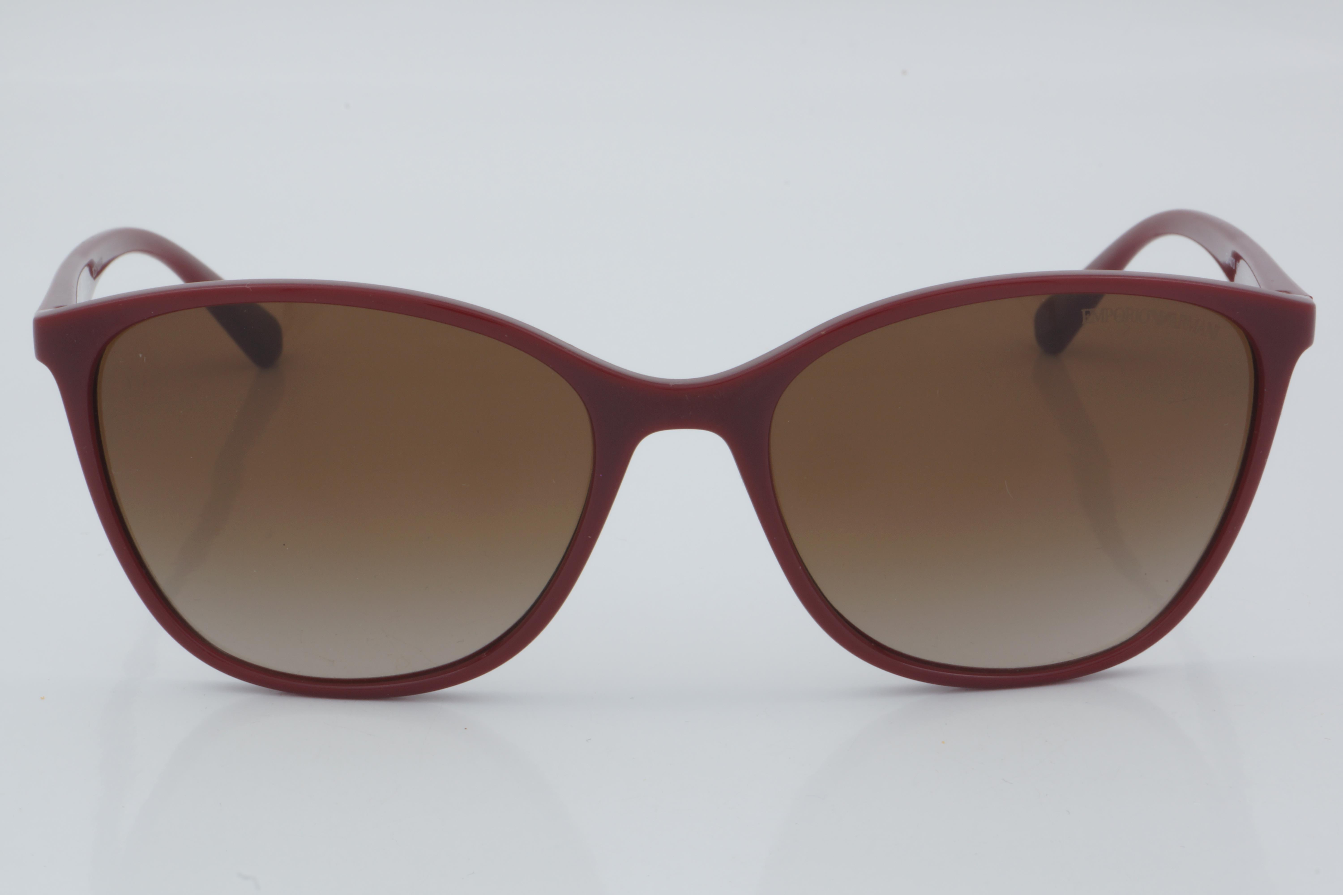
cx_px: 672
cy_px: 448
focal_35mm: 82
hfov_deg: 24.6
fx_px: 3077
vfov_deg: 16.6
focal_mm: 55
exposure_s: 1/4
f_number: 32
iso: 100
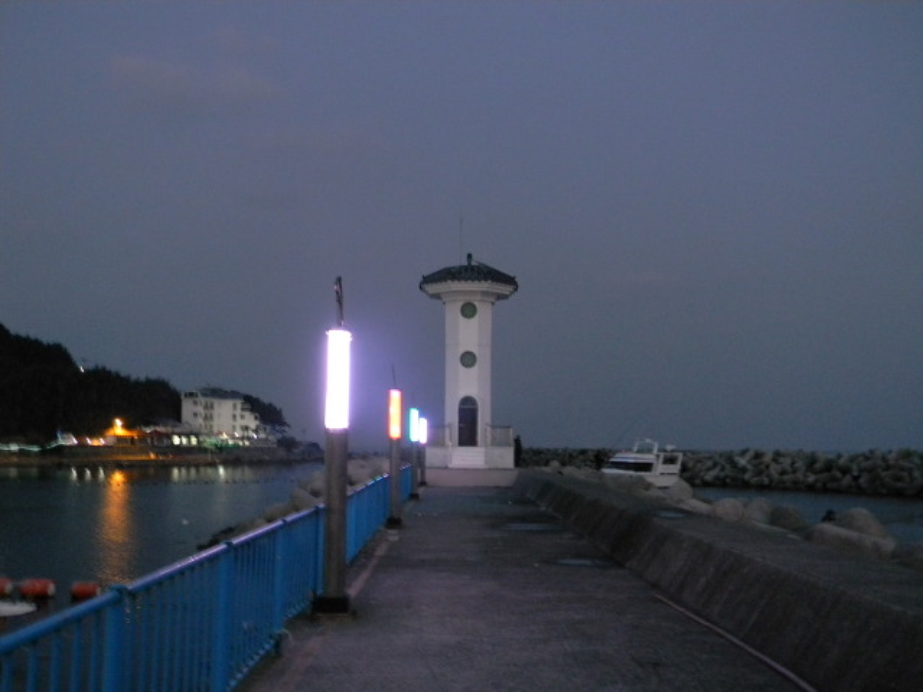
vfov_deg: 39.7
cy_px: 346
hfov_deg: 51.4
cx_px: 462
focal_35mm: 36
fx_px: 960
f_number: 3.7
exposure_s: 1/2.1
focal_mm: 6.4
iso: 400
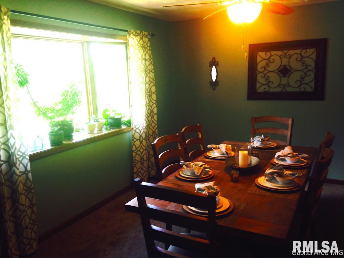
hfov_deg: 55.3
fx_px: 328
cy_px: 129
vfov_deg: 43.0
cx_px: 172
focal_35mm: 33
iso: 50
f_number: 2.4
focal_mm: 4.12
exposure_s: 1/20
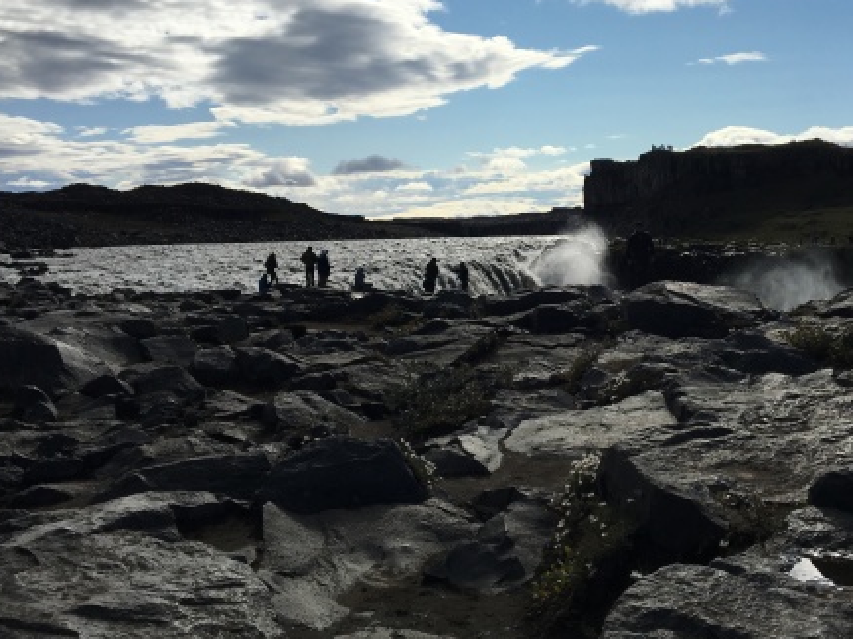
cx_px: 573
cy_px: 252
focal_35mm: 43
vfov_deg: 33.5
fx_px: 1060
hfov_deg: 43.2
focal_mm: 4.15
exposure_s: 1/5495
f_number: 2.2
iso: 25
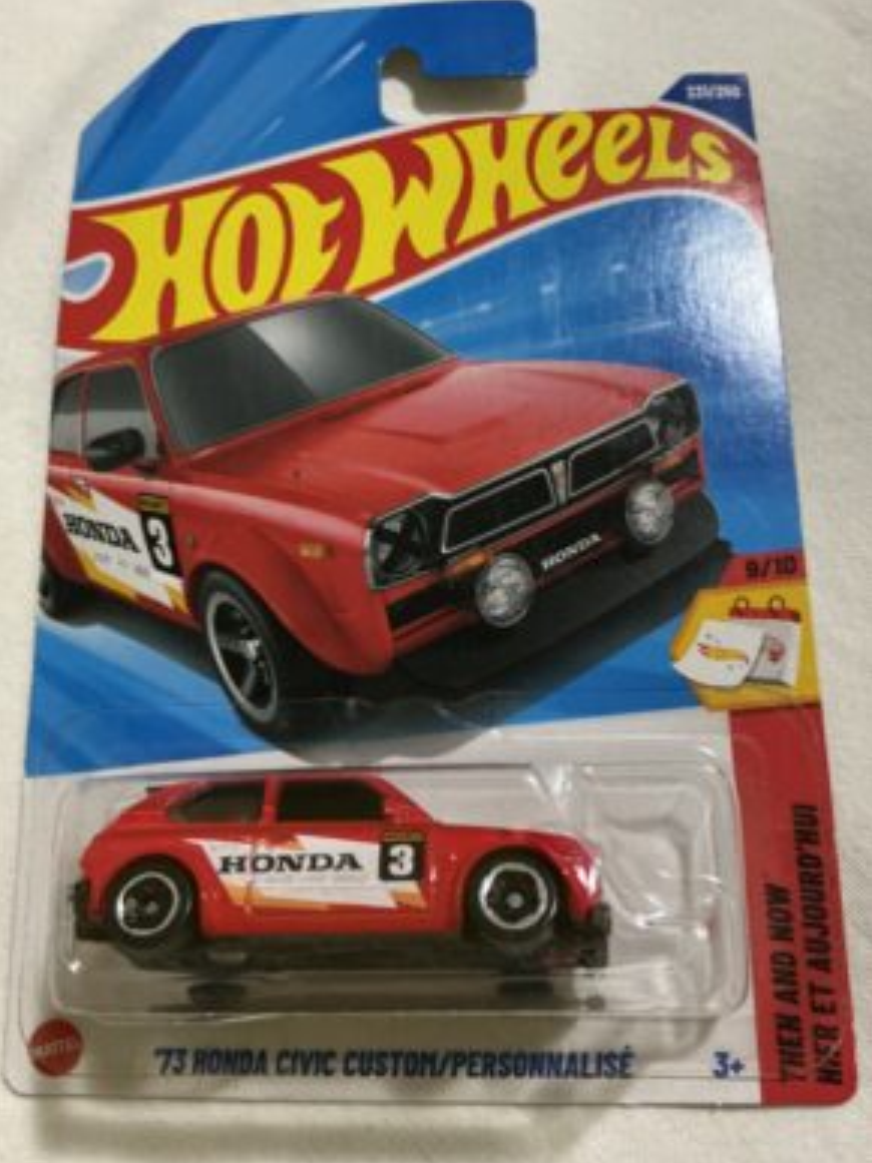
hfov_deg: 46.8
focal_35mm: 30
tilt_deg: -62.9
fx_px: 1008
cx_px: 427
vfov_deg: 60.0
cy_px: 589
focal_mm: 3
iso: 400
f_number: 1.8
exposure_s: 1/30
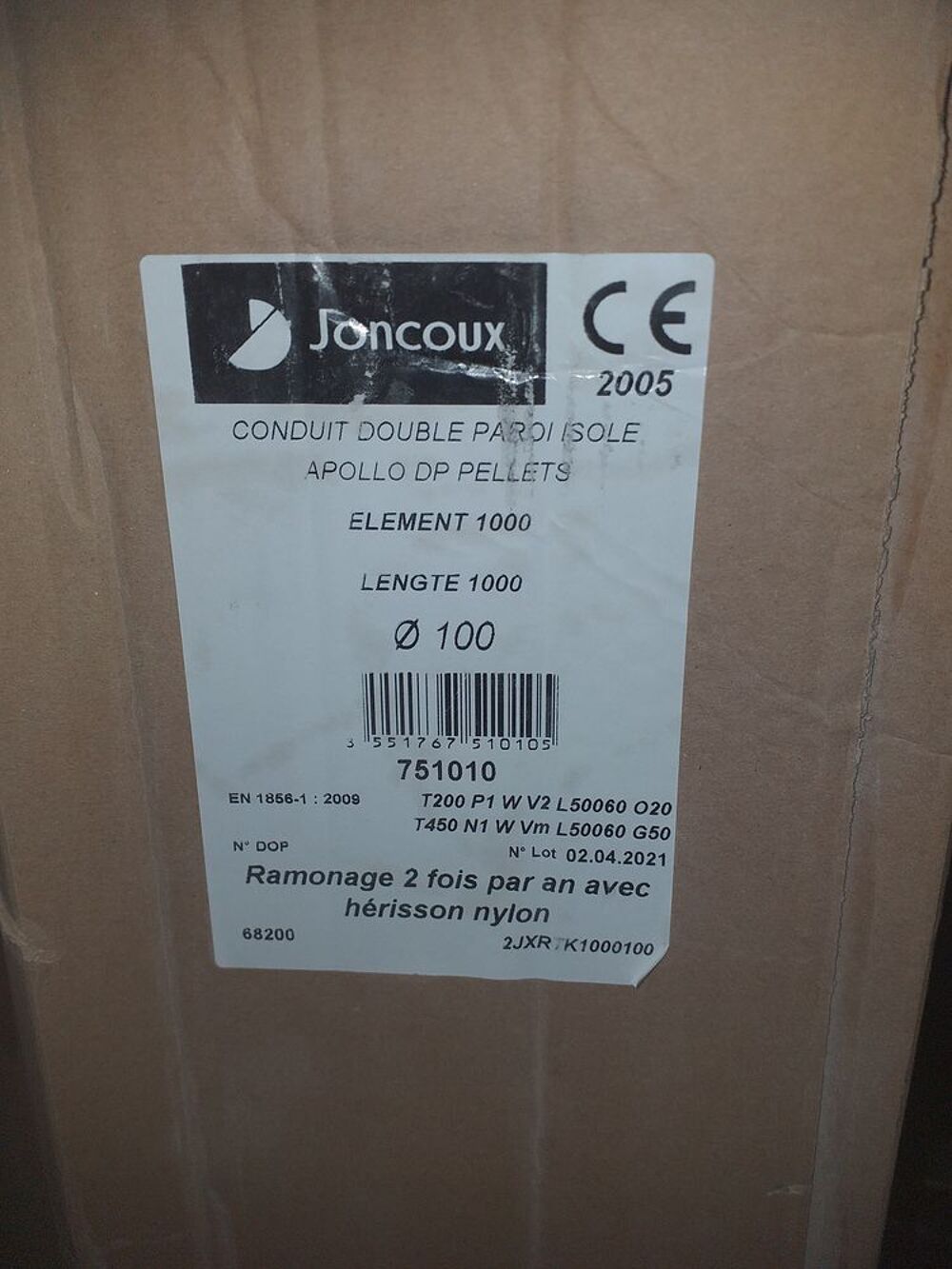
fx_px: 953
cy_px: 634
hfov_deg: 53.1
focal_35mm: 26
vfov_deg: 67.3
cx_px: 476
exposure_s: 1/255
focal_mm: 3.6
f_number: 1.9
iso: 40
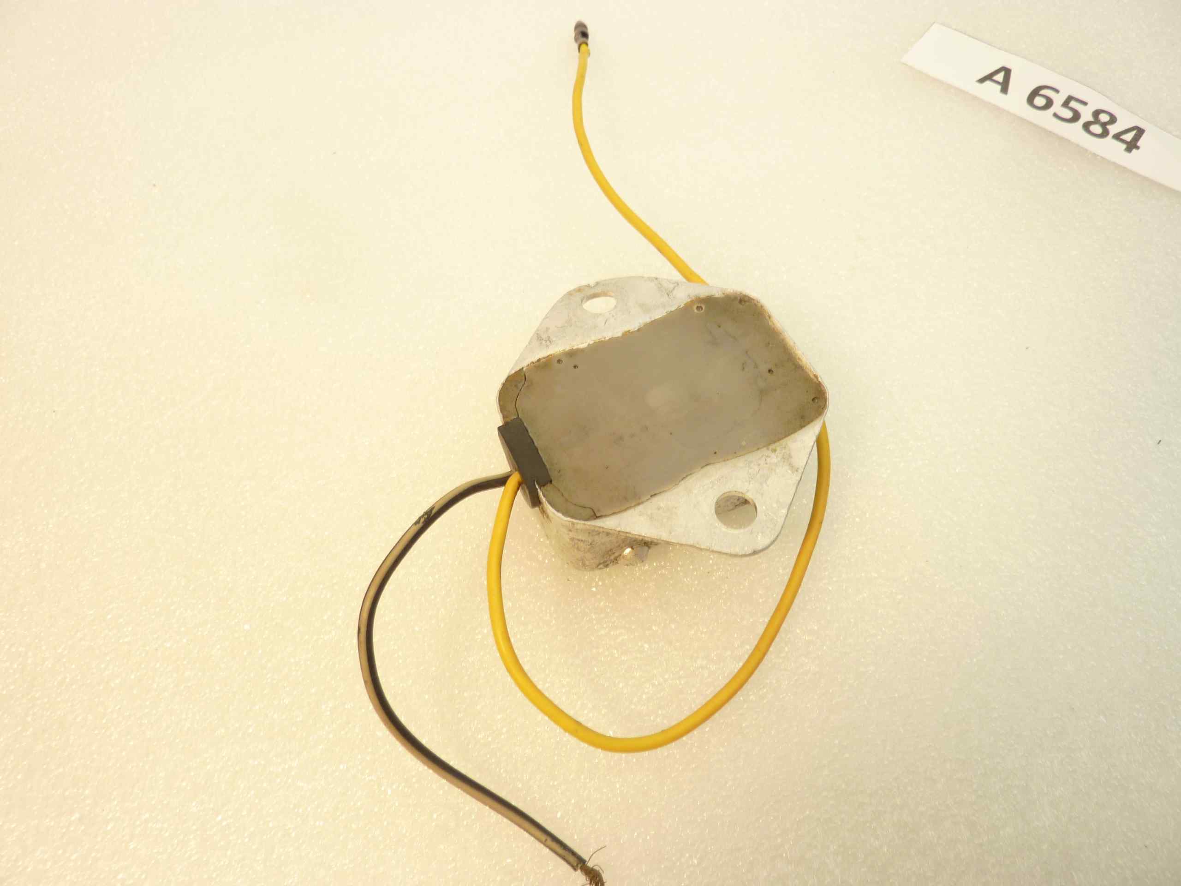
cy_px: 443
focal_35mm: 25
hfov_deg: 69.4
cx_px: 590
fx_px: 853
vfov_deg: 54.9
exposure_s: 1/30
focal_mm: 4.1
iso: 80
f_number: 3.3
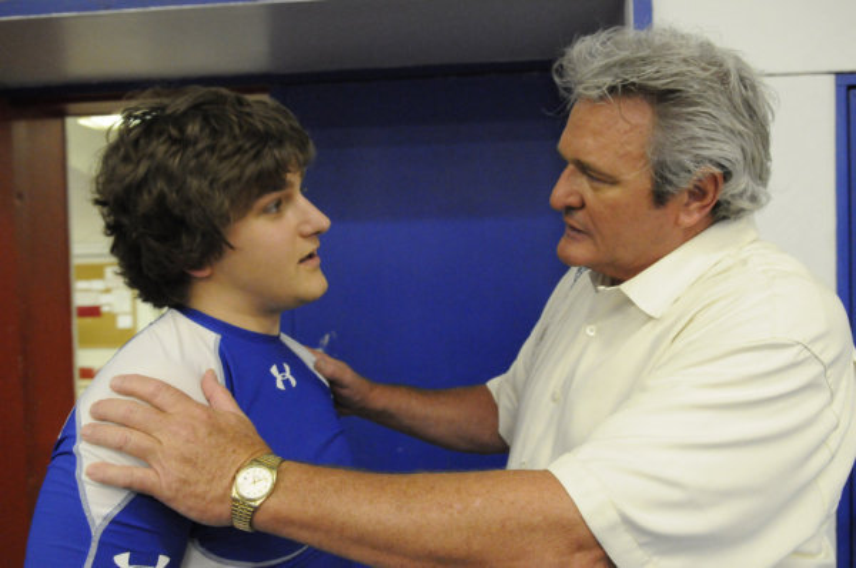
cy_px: 284
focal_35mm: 33
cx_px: 428
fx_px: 783
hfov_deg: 57.3
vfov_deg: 39.8
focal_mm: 22
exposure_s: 1/125
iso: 3200
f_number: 5
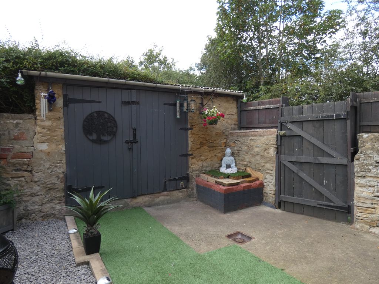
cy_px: 142
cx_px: 190
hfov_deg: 81.7
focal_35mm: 20
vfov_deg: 66.0
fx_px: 219
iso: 80
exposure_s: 1/250
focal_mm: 3.6
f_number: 2.8
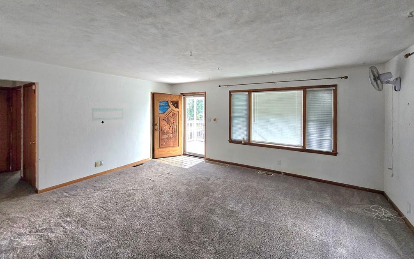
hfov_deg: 105.3
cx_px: 209
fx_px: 158
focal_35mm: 14
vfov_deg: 78.0
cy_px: 108
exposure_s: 1/60.2
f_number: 2.2
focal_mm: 2.2
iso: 200
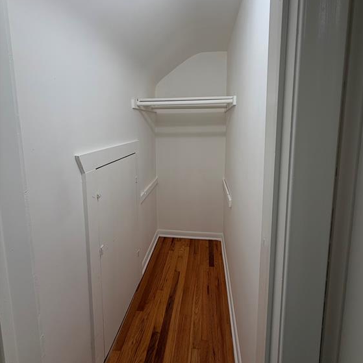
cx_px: 186
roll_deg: +0.4
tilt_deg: -6.4
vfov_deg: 83.1
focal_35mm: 17
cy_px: 148
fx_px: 202
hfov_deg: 84.0
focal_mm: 2.22
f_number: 2.2
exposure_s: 1/120
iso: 50
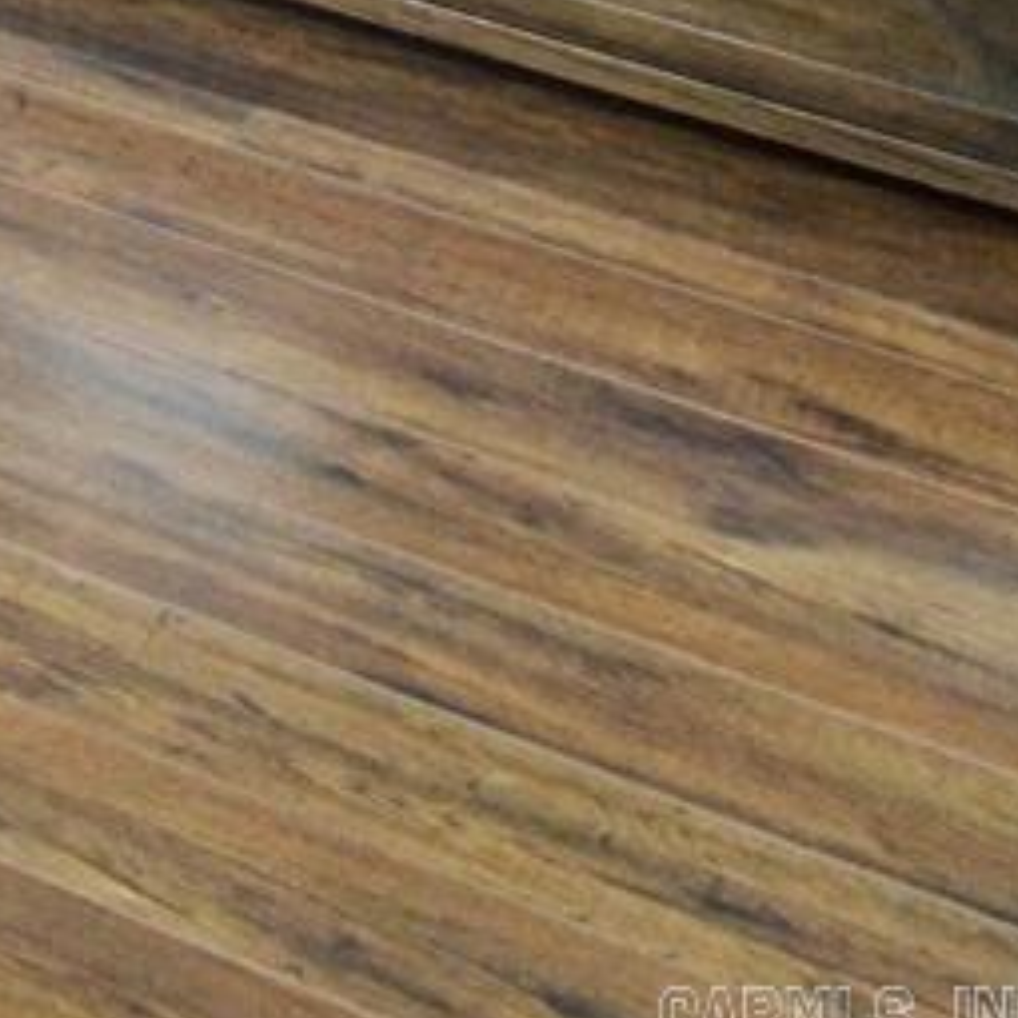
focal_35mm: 125
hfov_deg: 6.6
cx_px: -3932
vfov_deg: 9.7
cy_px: -2266
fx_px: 4159
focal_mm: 10
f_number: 6.4
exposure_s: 1.3
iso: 800
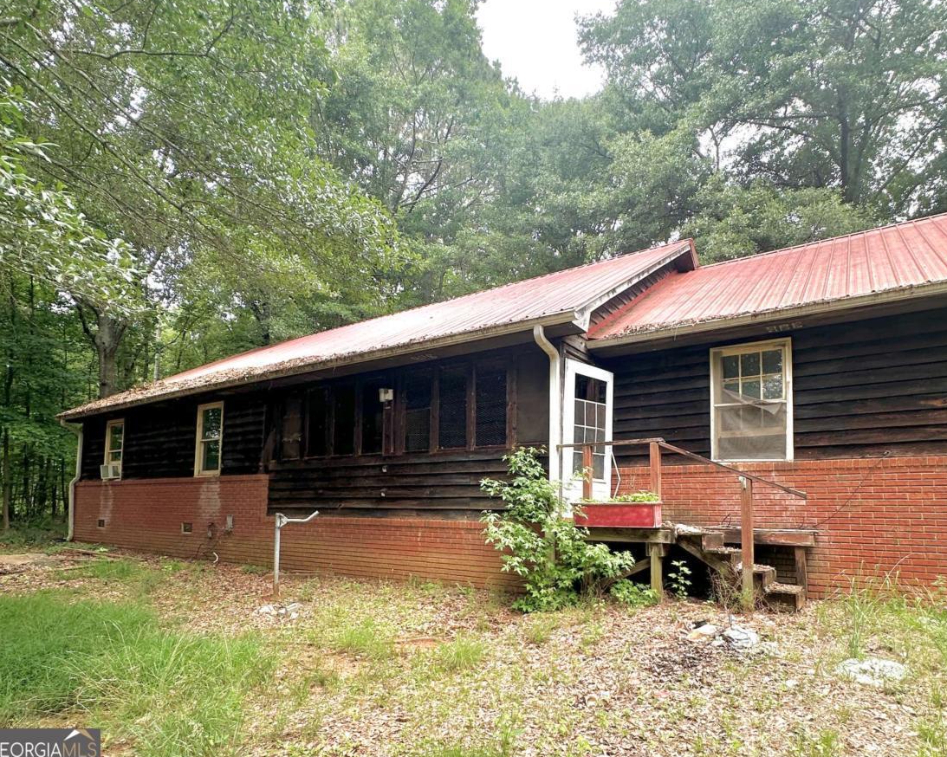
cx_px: 505
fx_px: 420
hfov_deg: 96.7
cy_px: 377
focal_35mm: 15
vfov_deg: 84.0
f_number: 2.2
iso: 40
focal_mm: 2.22
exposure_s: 1/158
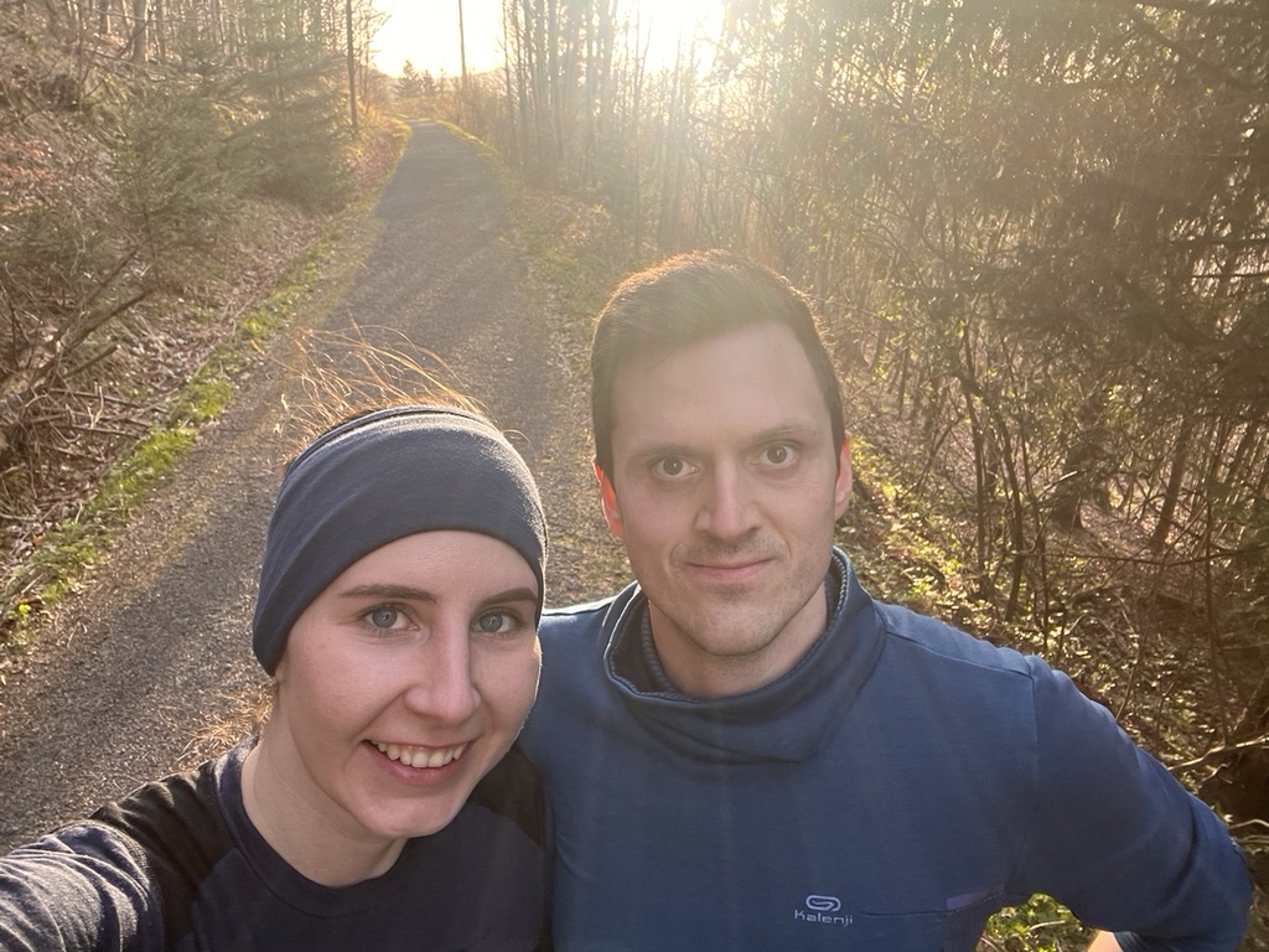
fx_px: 843
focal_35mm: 23
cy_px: 476
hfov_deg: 73.9
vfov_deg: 58.9
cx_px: 634
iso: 100
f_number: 2.2
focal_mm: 2.71
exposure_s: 1/85
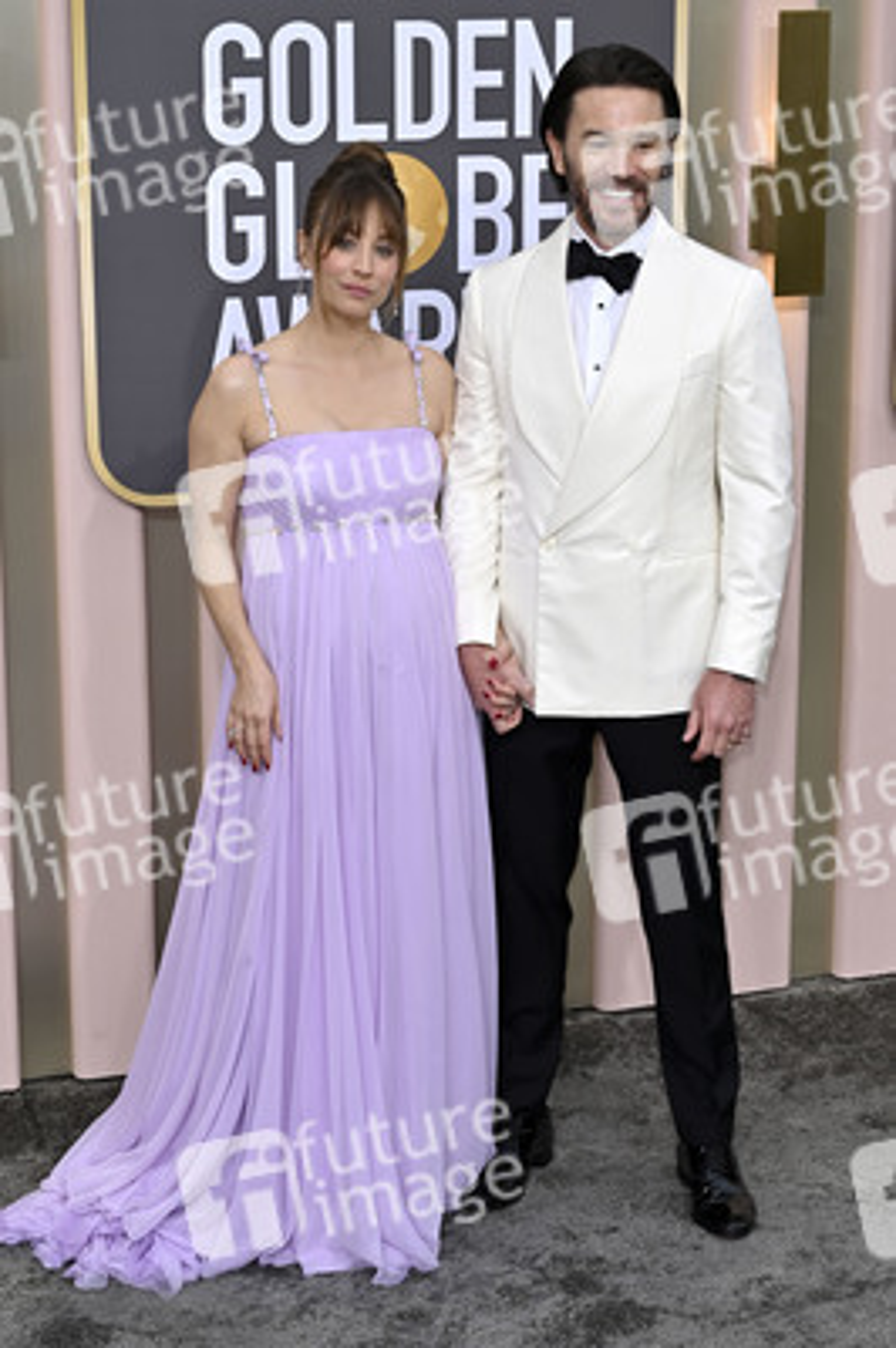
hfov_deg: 21.9
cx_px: 448
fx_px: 2319
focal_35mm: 62
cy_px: 674
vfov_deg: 32.4
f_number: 8
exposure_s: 1/200
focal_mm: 62
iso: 250
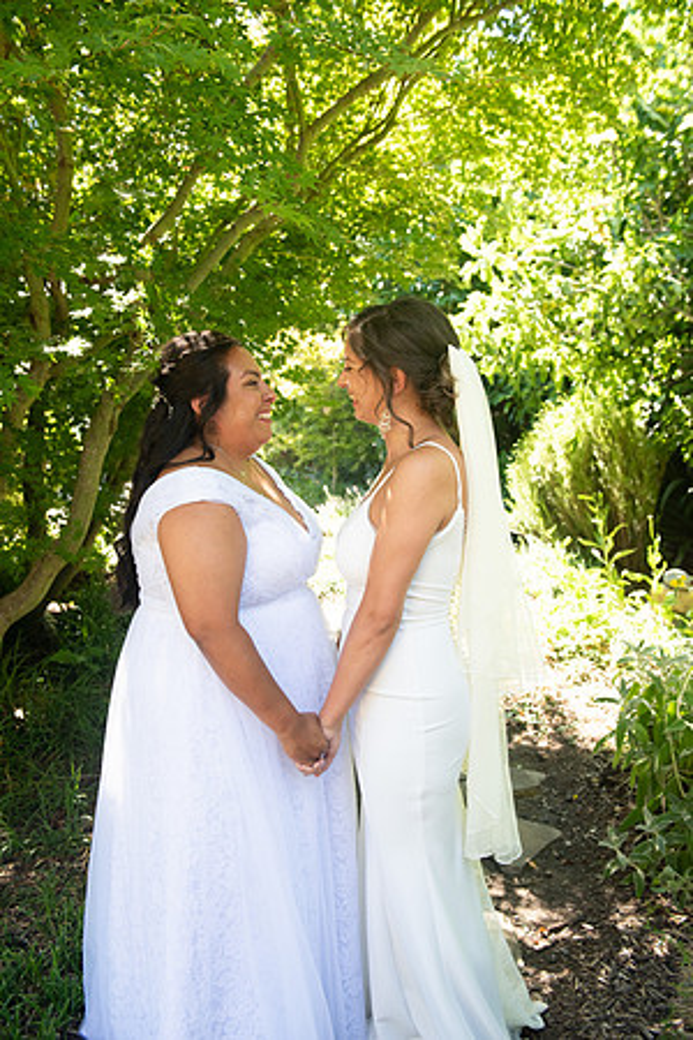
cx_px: 346
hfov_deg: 41.1
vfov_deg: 58.7
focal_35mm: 32
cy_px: 520
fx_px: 924
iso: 640
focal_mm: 32
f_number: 4
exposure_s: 1/500
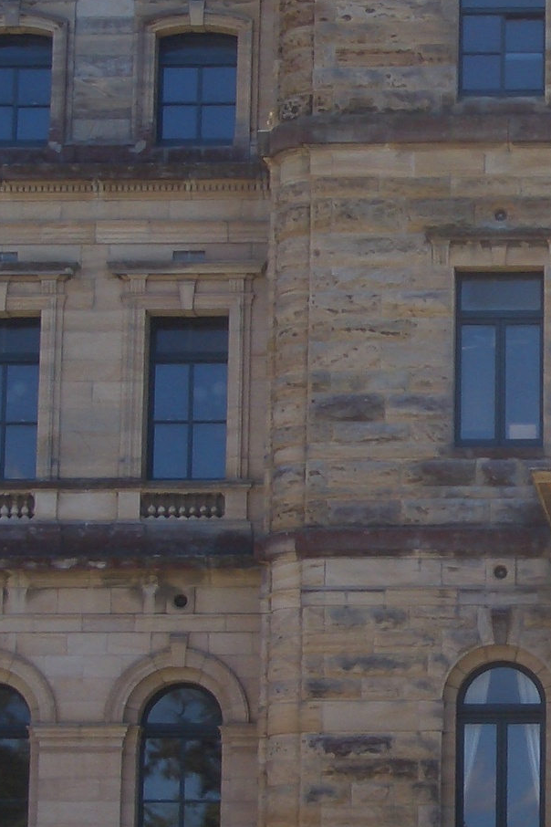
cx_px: 711
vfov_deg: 14.3
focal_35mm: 144
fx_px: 3306
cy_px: 434
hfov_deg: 9.4
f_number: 3.1
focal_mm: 8.2
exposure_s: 1/400
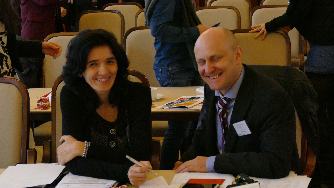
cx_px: 167
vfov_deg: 15.1
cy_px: 90
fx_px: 708
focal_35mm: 80
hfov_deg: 26.5
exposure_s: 1/100
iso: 3200
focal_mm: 27.88
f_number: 3.7
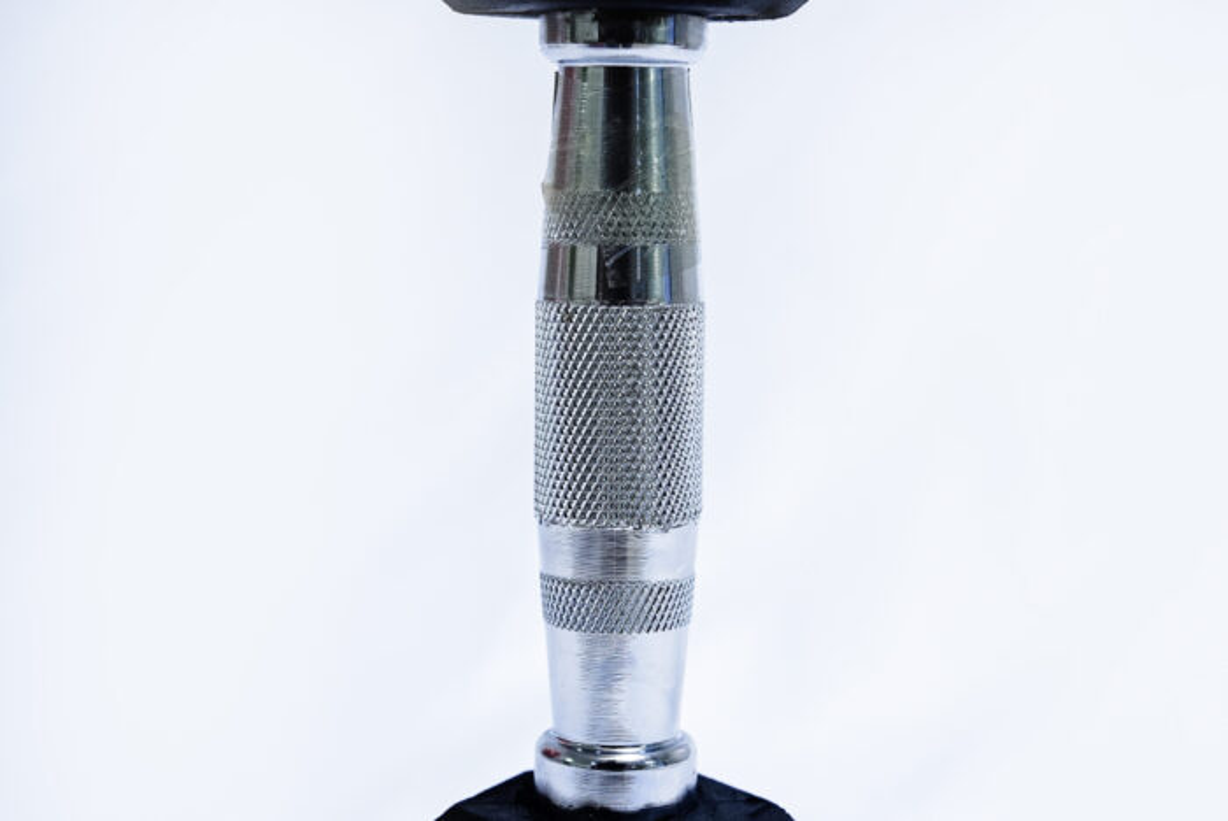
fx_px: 2390
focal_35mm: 70
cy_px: 410
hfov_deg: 28.8
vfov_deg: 19.5
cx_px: 614
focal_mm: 70
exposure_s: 1/160
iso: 3200
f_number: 9
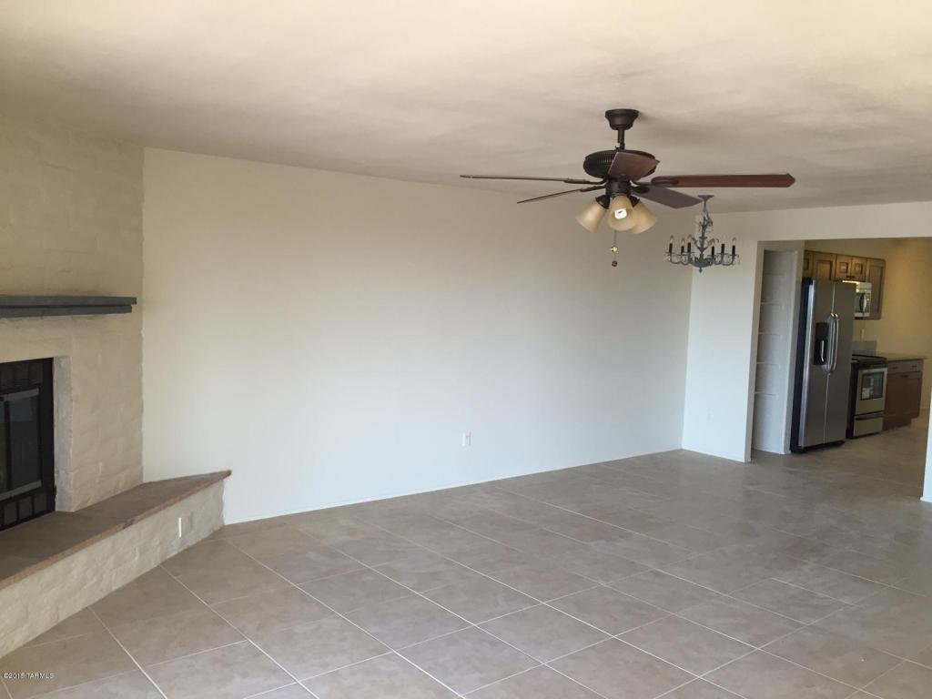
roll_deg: -1.7
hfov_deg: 61.7
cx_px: 466
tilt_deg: -5.7
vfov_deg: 48.2
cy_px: 350
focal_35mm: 29
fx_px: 781
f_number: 2.2
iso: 32
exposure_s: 1/30
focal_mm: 4.15
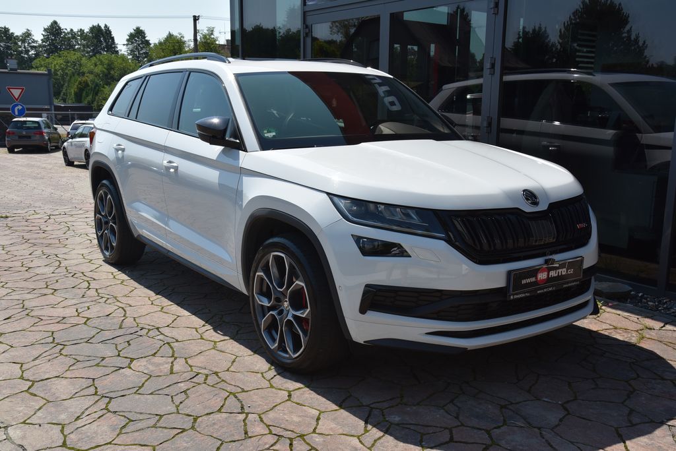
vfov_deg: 35.1
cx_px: 338
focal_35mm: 38
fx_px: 714
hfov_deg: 50.7
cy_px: 226
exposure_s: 1/500
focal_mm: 38
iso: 500
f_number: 11
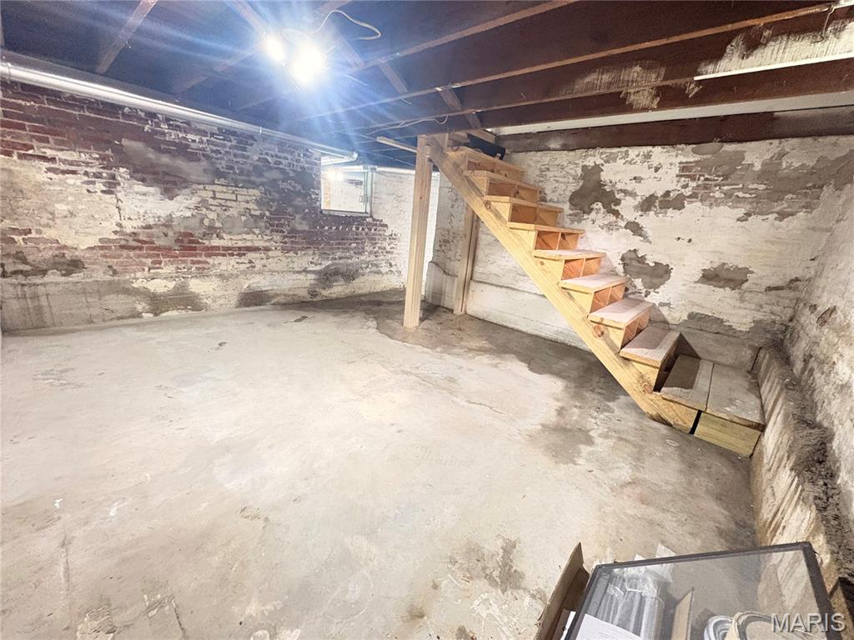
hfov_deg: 102.1
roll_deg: -6.3
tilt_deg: -16.7
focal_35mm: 14
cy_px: 320
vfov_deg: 85.7
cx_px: 427
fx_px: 345
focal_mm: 2.22
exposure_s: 1/60
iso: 1000
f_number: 2.2
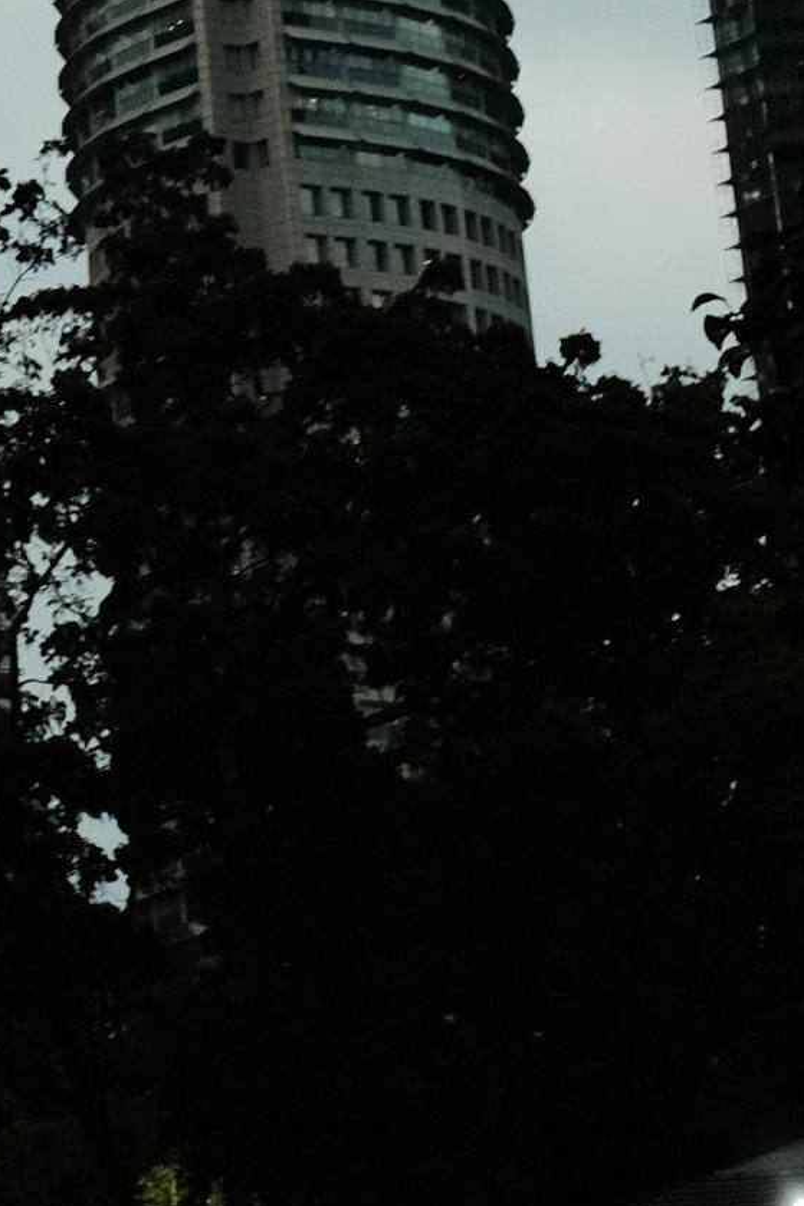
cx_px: -824
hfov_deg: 7.6
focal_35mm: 174
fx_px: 5831
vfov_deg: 10.4
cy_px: -1522
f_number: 4
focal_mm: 25
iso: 2000
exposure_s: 1/250
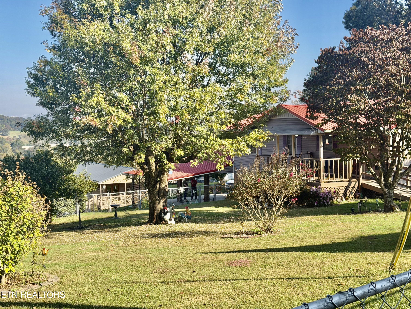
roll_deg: +0.6
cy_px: 154
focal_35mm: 48
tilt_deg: -3.7
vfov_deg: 30.3
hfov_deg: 39.7
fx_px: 570
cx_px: 206
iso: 64
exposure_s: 1/1931
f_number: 1.78
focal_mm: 6.76
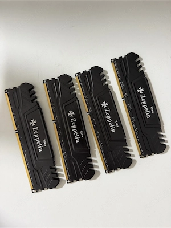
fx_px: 158
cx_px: 86
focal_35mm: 24
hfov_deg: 56.8
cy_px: 114
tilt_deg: -85.6
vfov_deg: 71.6
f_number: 1.78
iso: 400
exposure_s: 1/50
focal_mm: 6.76
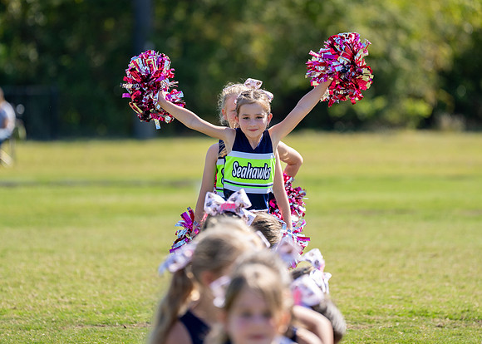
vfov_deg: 5.1
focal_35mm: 285
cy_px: 115
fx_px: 3898
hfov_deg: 7.1
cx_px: 237
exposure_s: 1/2000
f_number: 2.8
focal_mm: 200
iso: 200
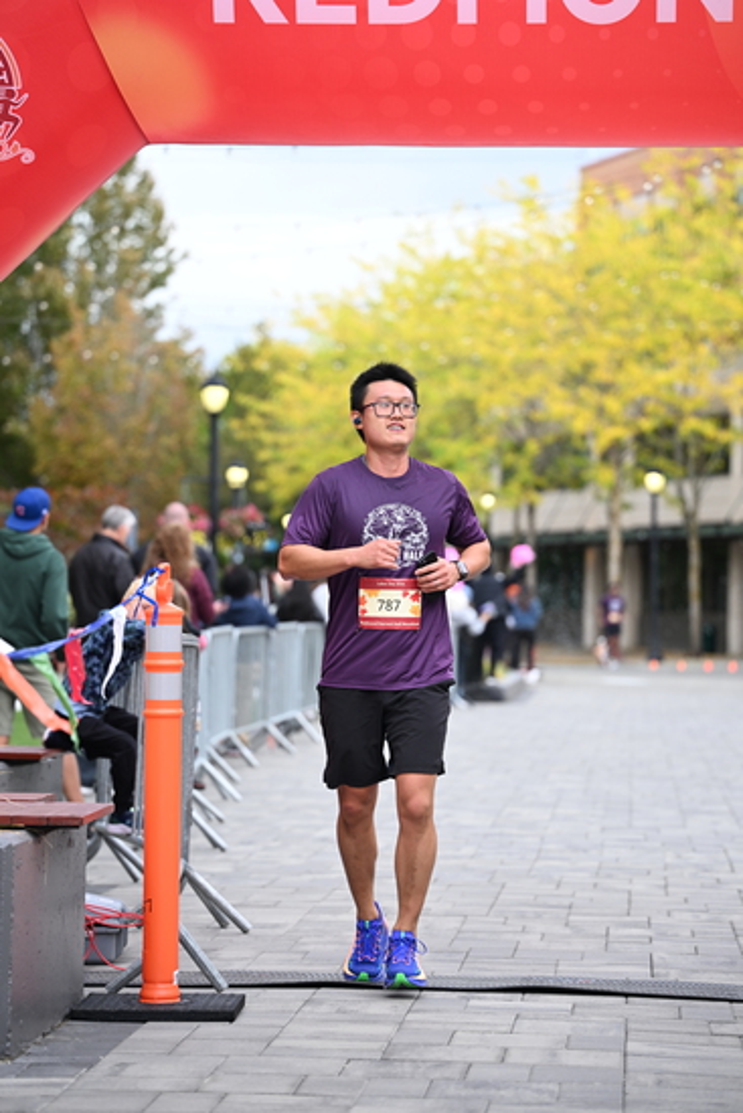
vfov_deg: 20.0
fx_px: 3156
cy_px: 556
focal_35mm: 102
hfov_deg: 13.4
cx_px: 372
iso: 640
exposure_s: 1/1600
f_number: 2.8
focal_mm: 102
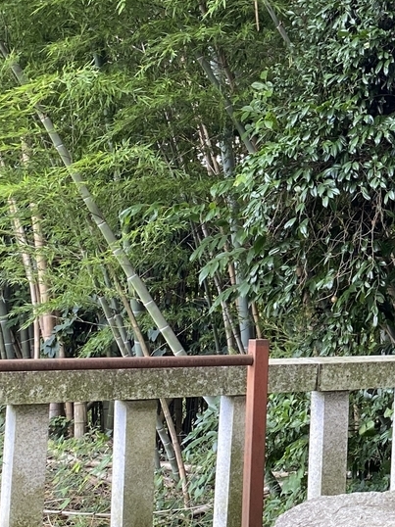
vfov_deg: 33.0
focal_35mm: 58
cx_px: 568
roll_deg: -0.1
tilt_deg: +4.3
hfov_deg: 21.7
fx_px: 883
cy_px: 181
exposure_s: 1/121
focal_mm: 4.25
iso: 125
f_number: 1.8
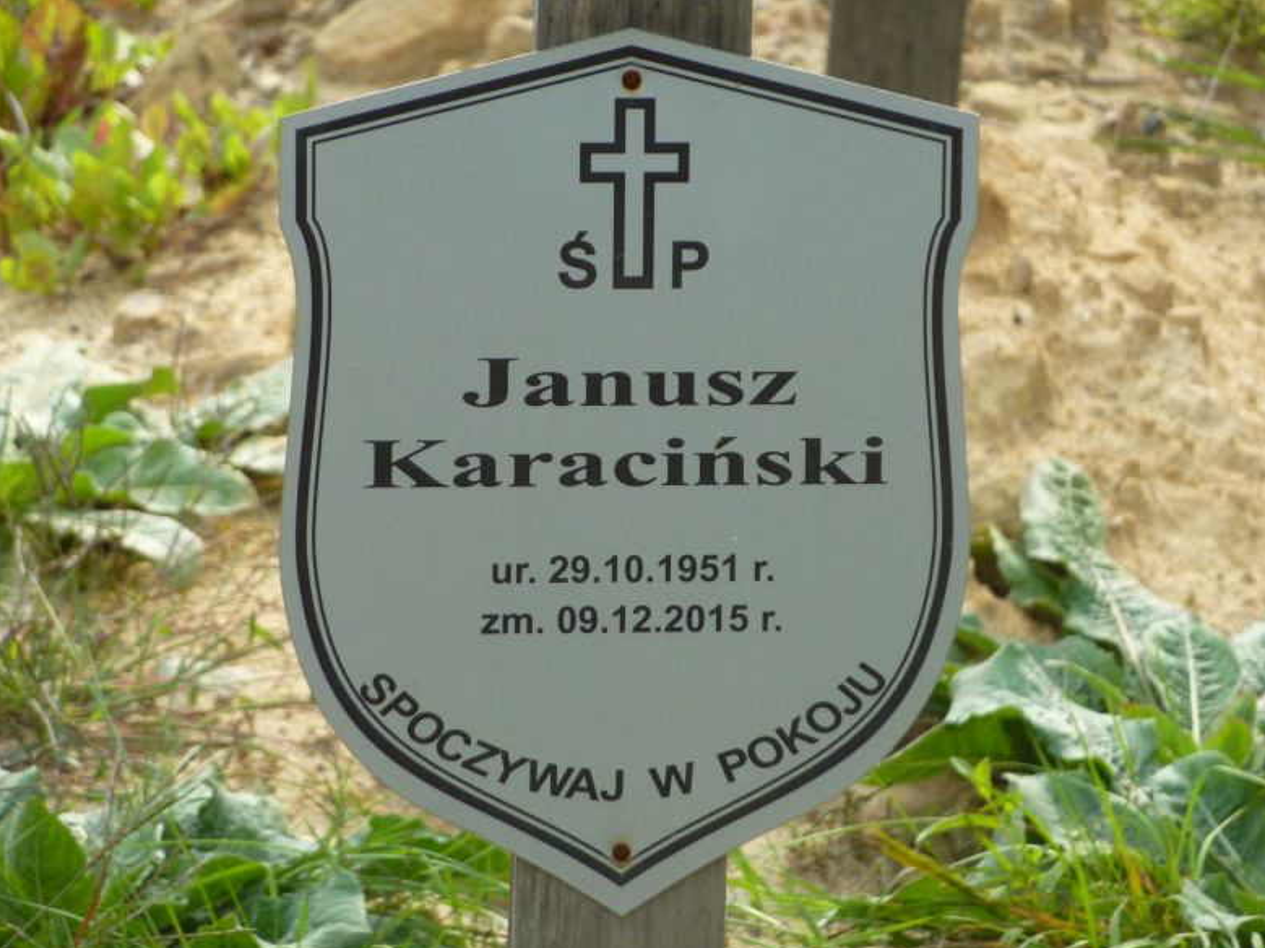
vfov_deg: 4.8
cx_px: 646
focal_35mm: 308
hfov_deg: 6.4
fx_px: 11254
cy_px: 484
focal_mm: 49.2
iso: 200
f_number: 4.9
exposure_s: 1/250
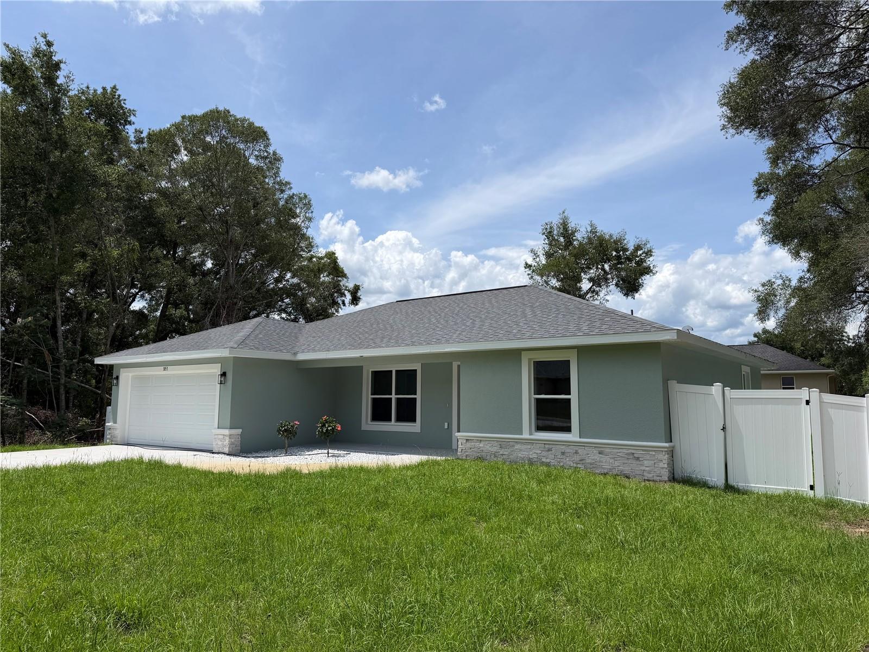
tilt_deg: +6.7
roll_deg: +0.1
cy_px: 326
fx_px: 602
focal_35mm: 24
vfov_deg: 56.8
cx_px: 434
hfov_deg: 71.6
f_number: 1.78
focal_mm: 6.76
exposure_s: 1/7353
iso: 80
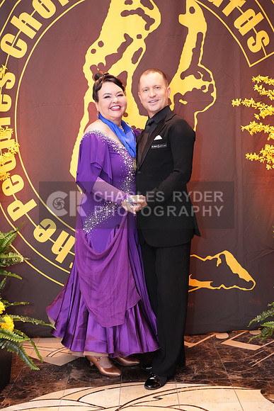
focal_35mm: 43
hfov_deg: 31.2
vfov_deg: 45.4
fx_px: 491
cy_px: 206
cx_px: 137
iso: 6400
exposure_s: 1/200
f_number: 4.5
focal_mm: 43
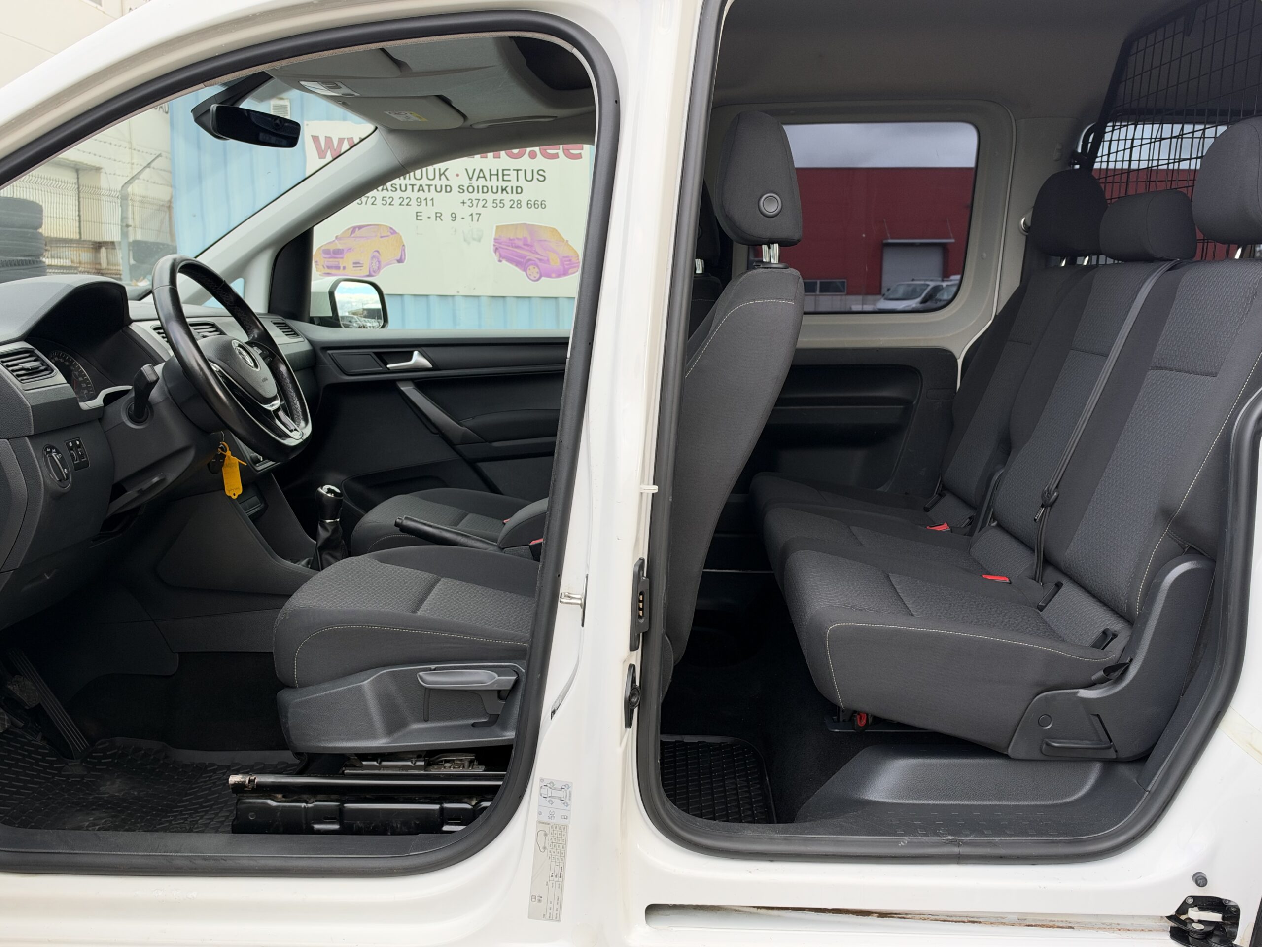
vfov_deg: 42.9
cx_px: 631
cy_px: 474
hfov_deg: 55.4
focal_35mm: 33
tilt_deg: -8.1
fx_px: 1203
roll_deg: +0.3
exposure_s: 1/381
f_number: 1.8
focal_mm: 6.93
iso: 64
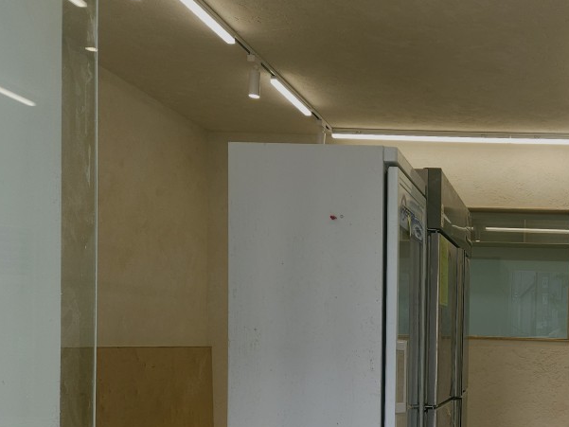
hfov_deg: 36.0
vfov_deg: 28.8
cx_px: 534
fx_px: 806
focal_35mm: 49
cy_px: 364
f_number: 1.8
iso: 50
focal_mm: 5.4
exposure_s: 1/248
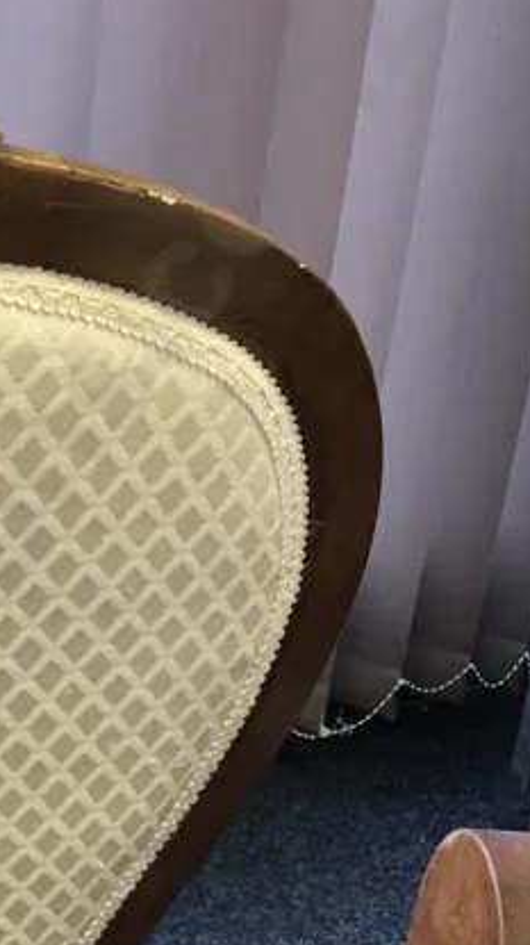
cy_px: 934
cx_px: -300
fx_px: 1952
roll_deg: -0.5
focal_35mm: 78
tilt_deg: -30.9
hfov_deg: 14.3
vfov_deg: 25.9
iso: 50
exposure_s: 1/17
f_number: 2.2
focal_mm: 4.15
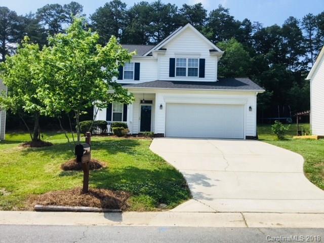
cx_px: 162
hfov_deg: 58.4
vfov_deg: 45.4
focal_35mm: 31
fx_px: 290
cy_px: 122
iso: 25
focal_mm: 3.3
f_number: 2.4
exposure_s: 1/1181
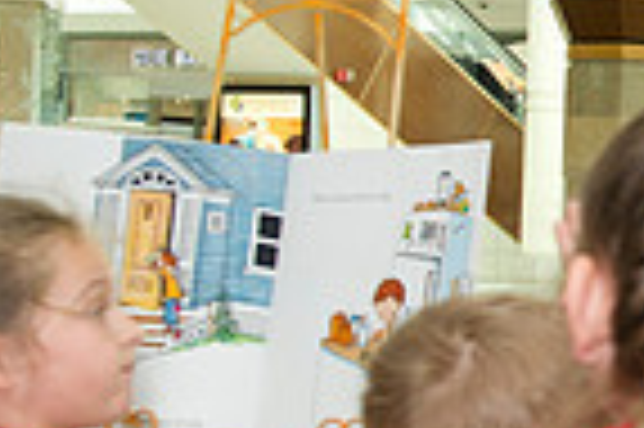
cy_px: 248
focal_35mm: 130
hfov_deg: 13.6
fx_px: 2323
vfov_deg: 10.5
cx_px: 1261
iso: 1250
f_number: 5.6
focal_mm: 32
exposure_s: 1/250
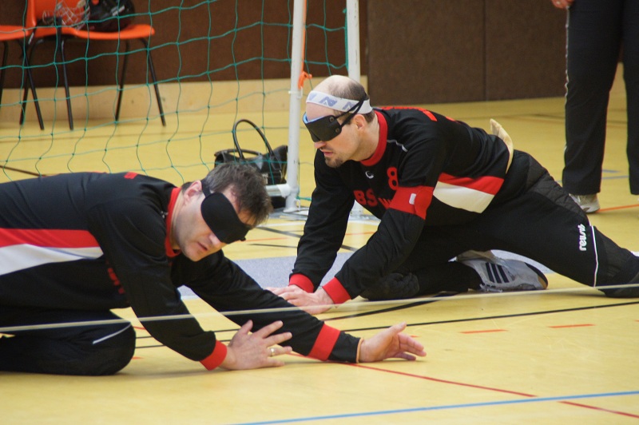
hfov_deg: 6.9
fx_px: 5320
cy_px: 212
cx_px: 320
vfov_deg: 4.6
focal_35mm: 300
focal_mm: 200
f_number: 6.3
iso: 1600
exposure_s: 1/25
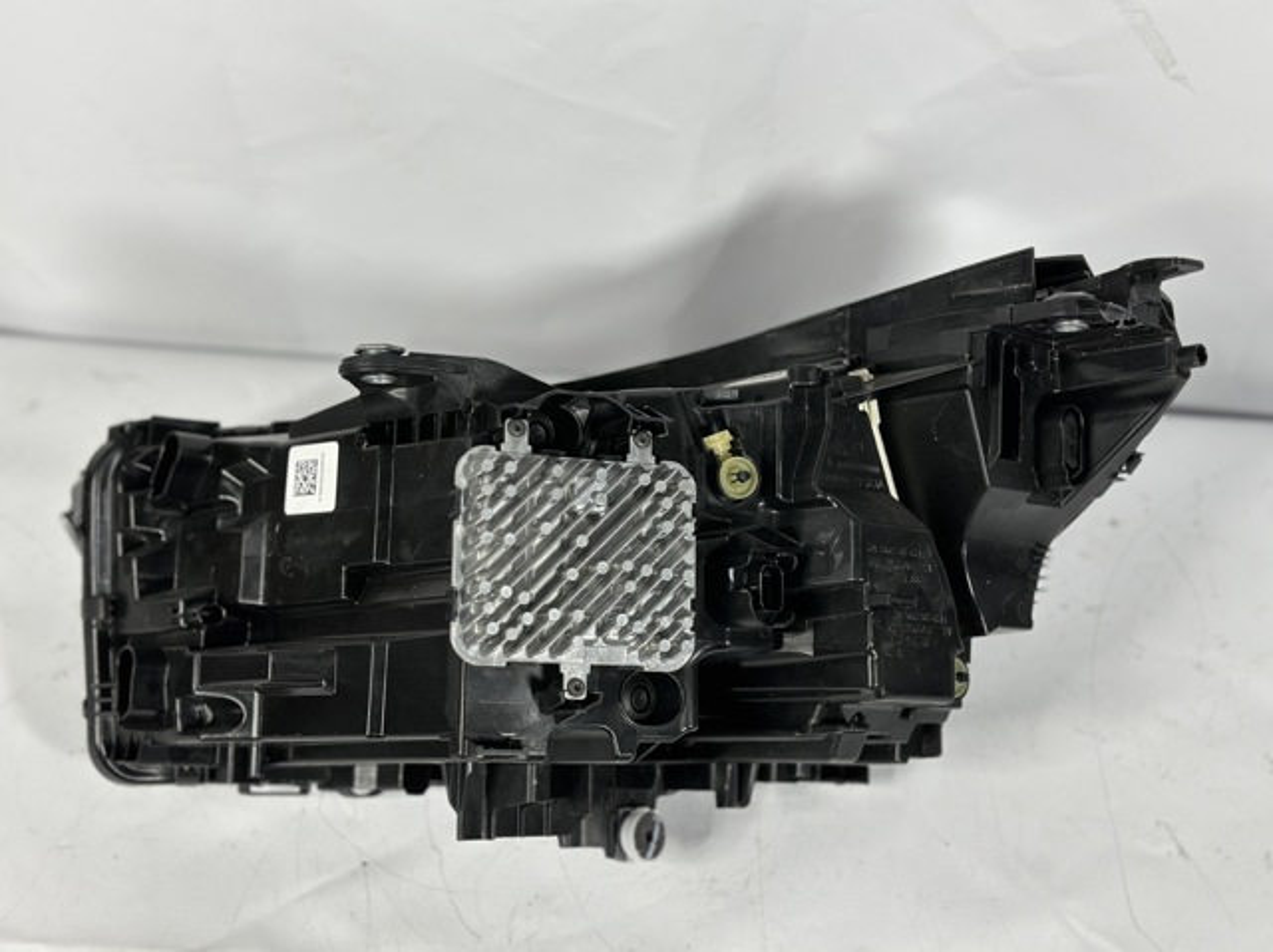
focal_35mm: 48
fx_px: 1764
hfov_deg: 39.7
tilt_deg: -50.8
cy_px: 476
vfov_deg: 30.2
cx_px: 636
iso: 125
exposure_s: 1/100
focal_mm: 6.86
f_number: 1.78
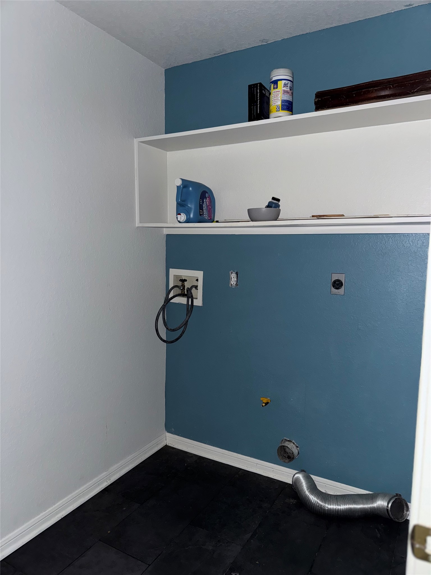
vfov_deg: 71.6
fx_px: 398
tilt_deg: -6.2
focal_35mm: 24
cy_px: 288
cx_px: 216
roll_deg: -0.6
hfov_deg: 56.8
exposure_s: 1/4
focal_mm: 6.76
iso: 100
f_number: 1.78
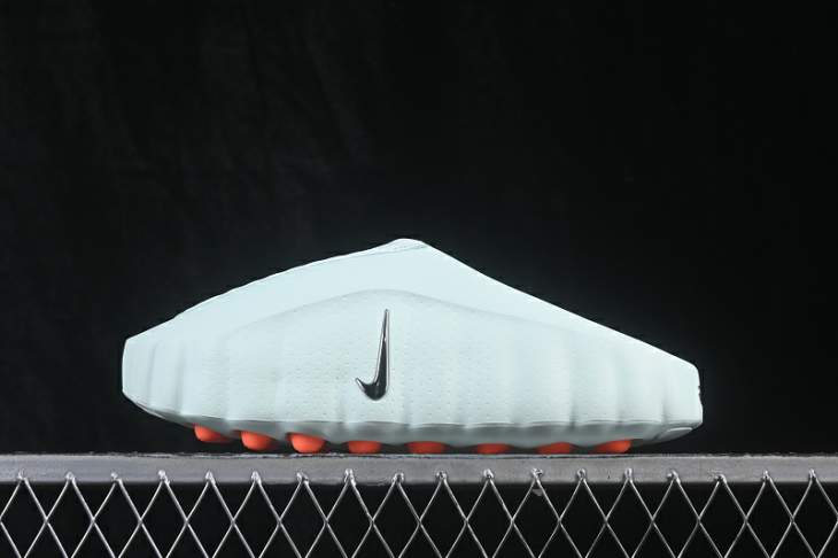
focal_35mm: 75
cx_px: 419
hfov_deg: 27.0
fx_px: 1745
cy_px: 279
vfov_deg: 18.2
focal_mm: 50
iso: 160
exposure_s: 1/80
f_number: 8
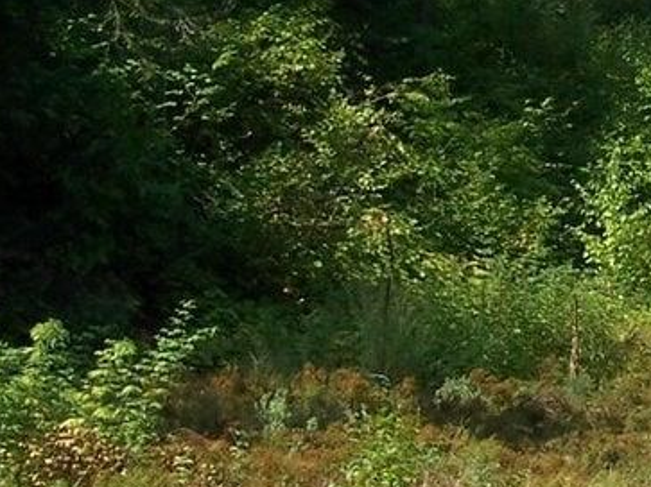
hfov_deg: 13.1
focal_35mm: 143
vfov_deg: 10.4
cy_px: 138
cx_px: 950
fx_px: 2688
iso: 80
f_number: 2.8
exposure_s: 1/750
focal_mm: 6.3
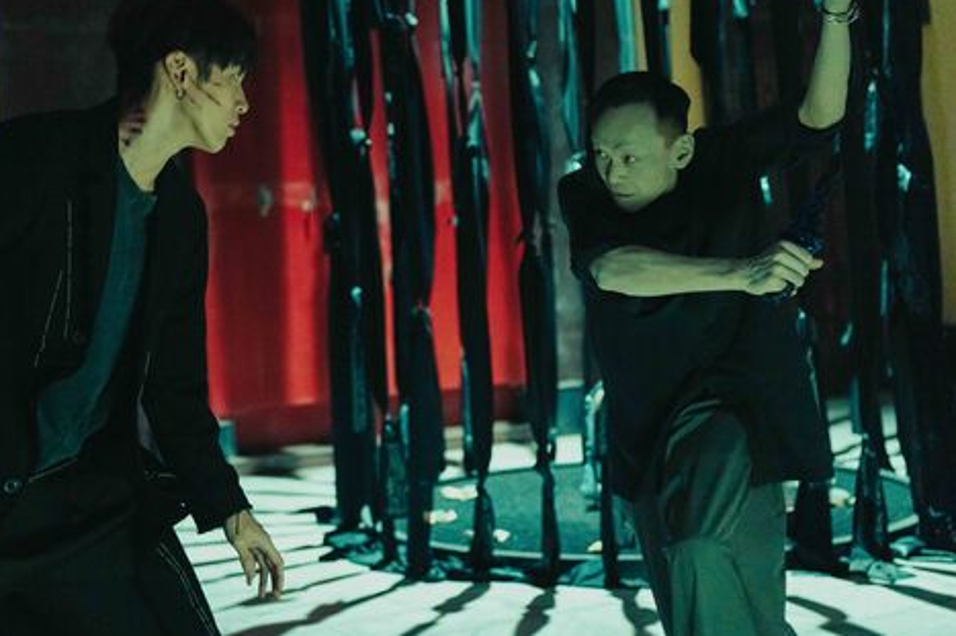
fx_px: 1195
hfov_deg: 43.3
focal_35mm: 45
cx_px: 364
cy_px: 254
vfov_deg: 29.8
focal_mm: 35
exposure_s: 1/400
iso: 10000
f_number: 2
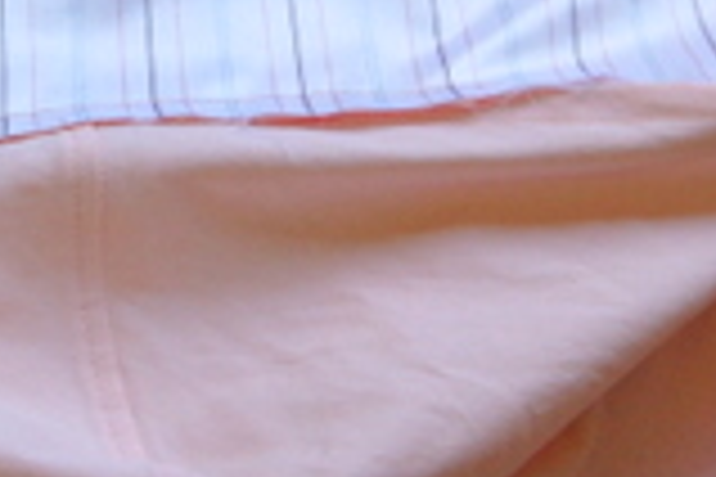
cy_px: 16
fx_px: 2705
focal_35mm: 136
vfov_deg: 10.0
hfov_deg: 14.7
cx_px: -54
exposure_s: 1/125
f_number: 5.6
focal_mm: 24
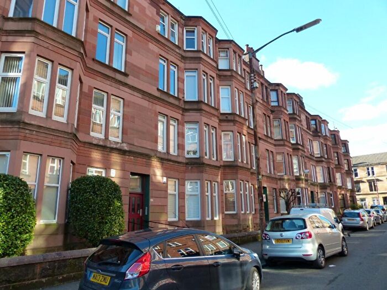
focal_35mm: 25
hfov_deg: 69.4
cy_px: 145
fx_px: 279
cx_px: 194
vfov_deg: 54.9
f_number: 4
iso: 160
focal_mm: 4.5
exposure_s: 1/160
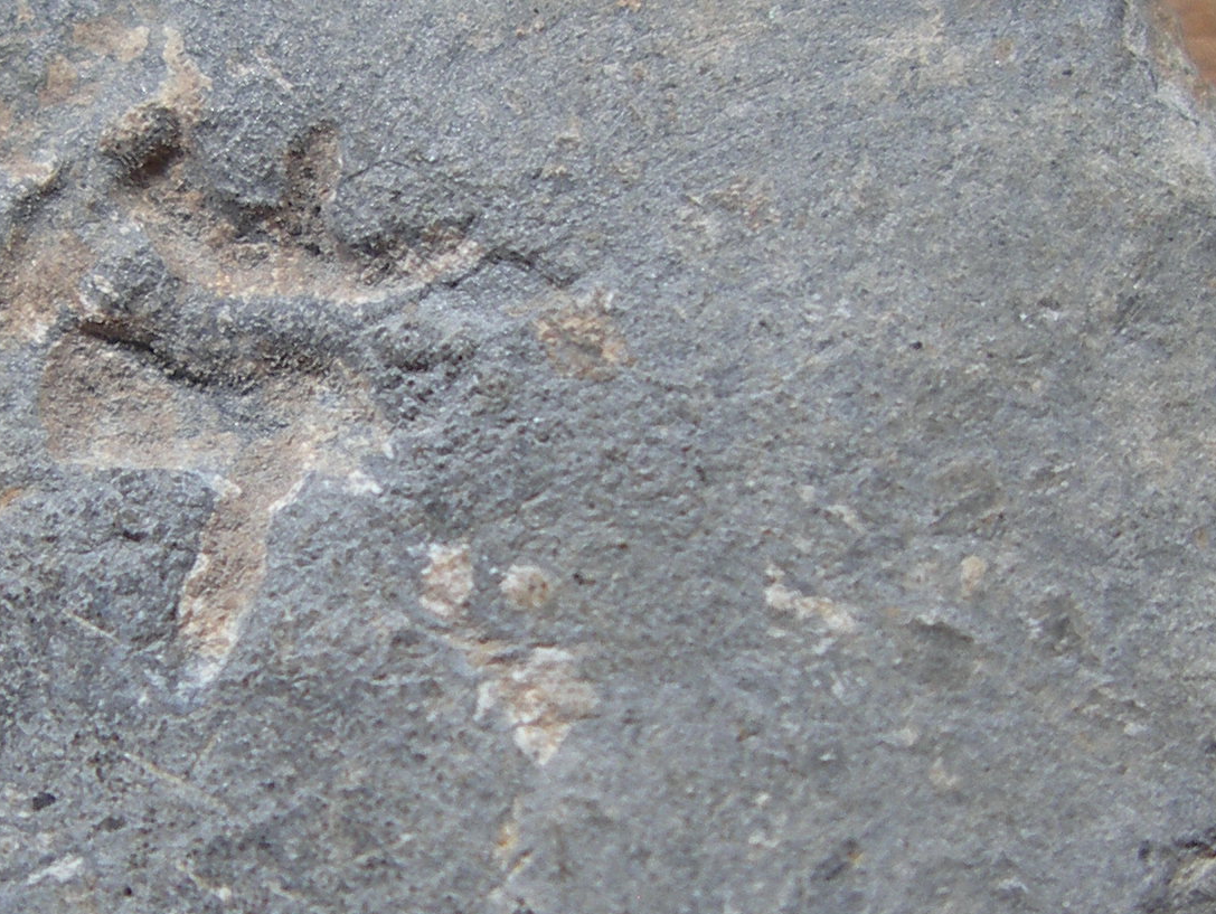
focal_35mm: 104
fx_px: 3656
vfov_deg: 14.2
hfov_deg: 18.7
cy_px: 506
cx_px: 283
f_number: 2.8
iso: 80
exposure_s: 1/40
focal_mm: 7.8
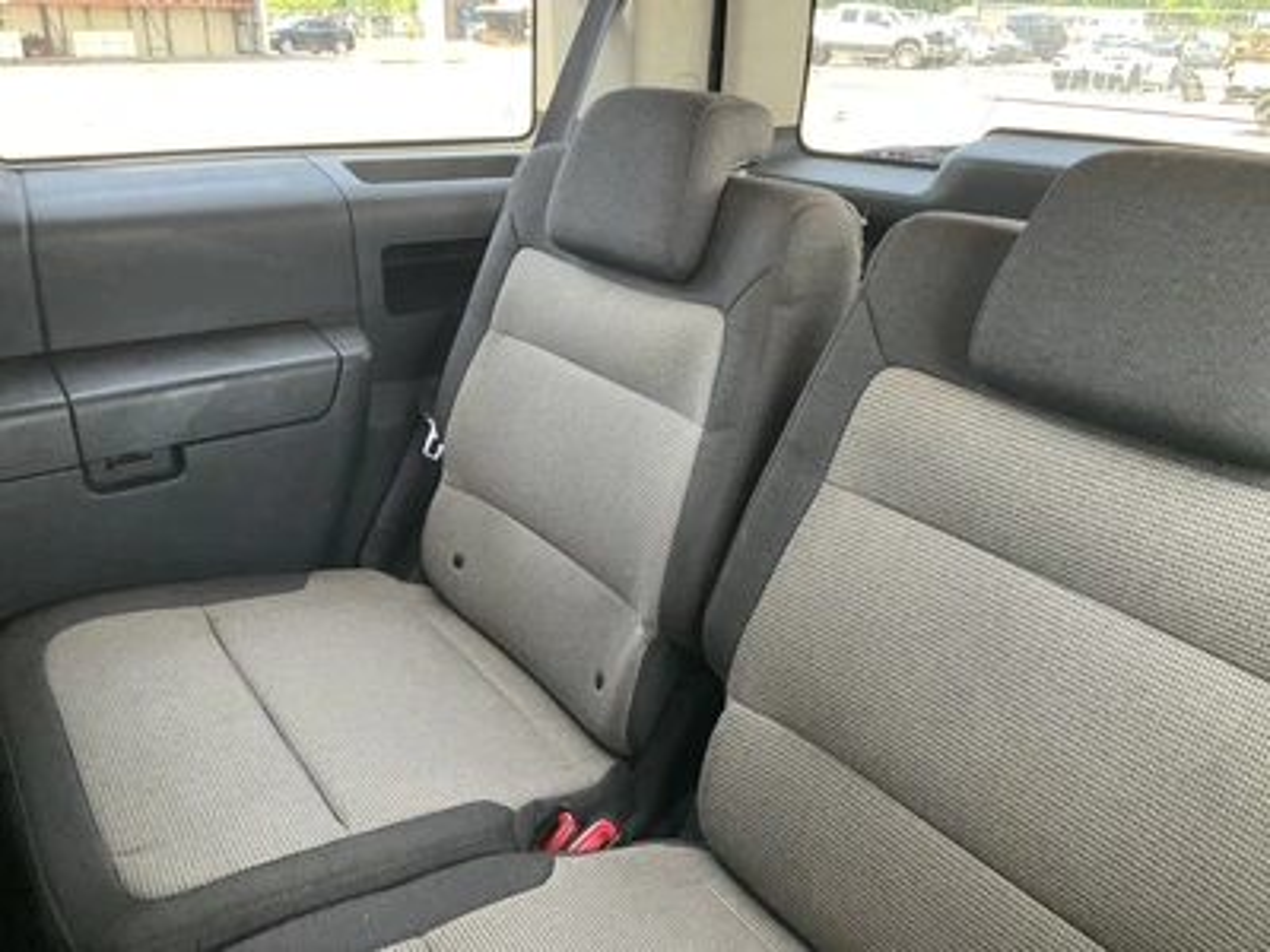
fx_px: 1064
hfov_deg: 61.7
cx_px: 635
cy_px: 476
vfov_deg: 48.2
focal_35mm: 29
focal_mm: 3
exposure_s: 1/60
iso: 160
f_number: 1.8
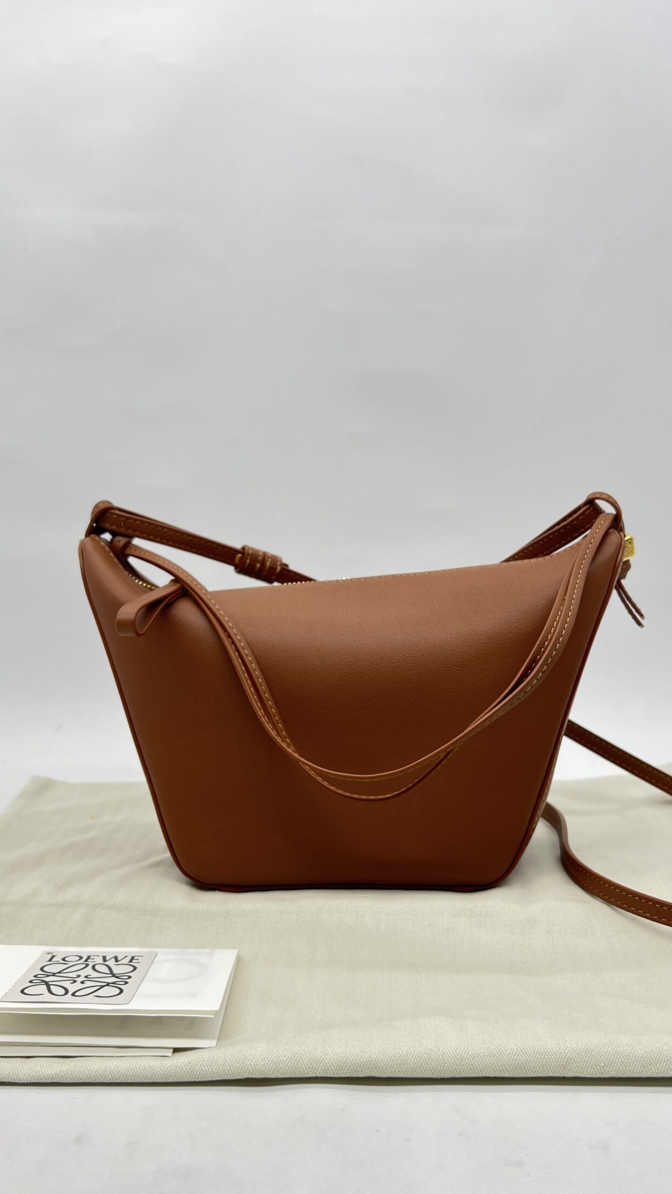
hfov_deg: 35.6
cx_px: 359
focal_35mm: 33
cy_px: 674
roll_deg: +0.4
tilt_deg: -11.4
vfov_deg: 59.3
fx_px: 1045
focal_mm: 5.7
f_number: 1.5
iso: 32
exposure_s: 1/100
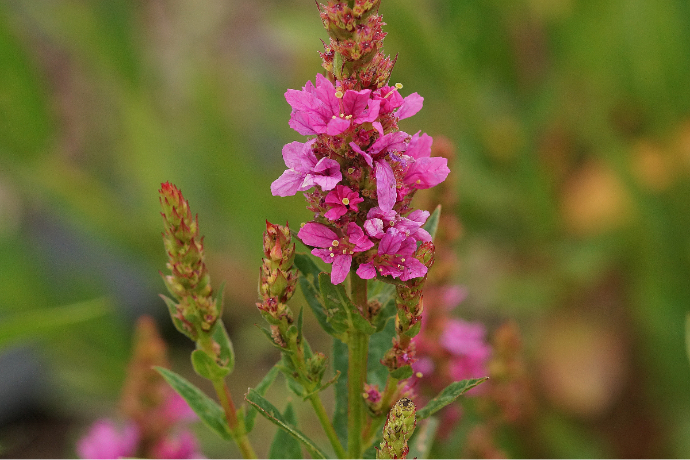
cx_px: 345
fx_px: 2875
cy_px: 230
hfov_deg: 13.7
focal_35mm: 150
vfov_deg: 9.1
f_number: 6.3
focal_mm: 100
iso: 800
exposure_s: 1/160
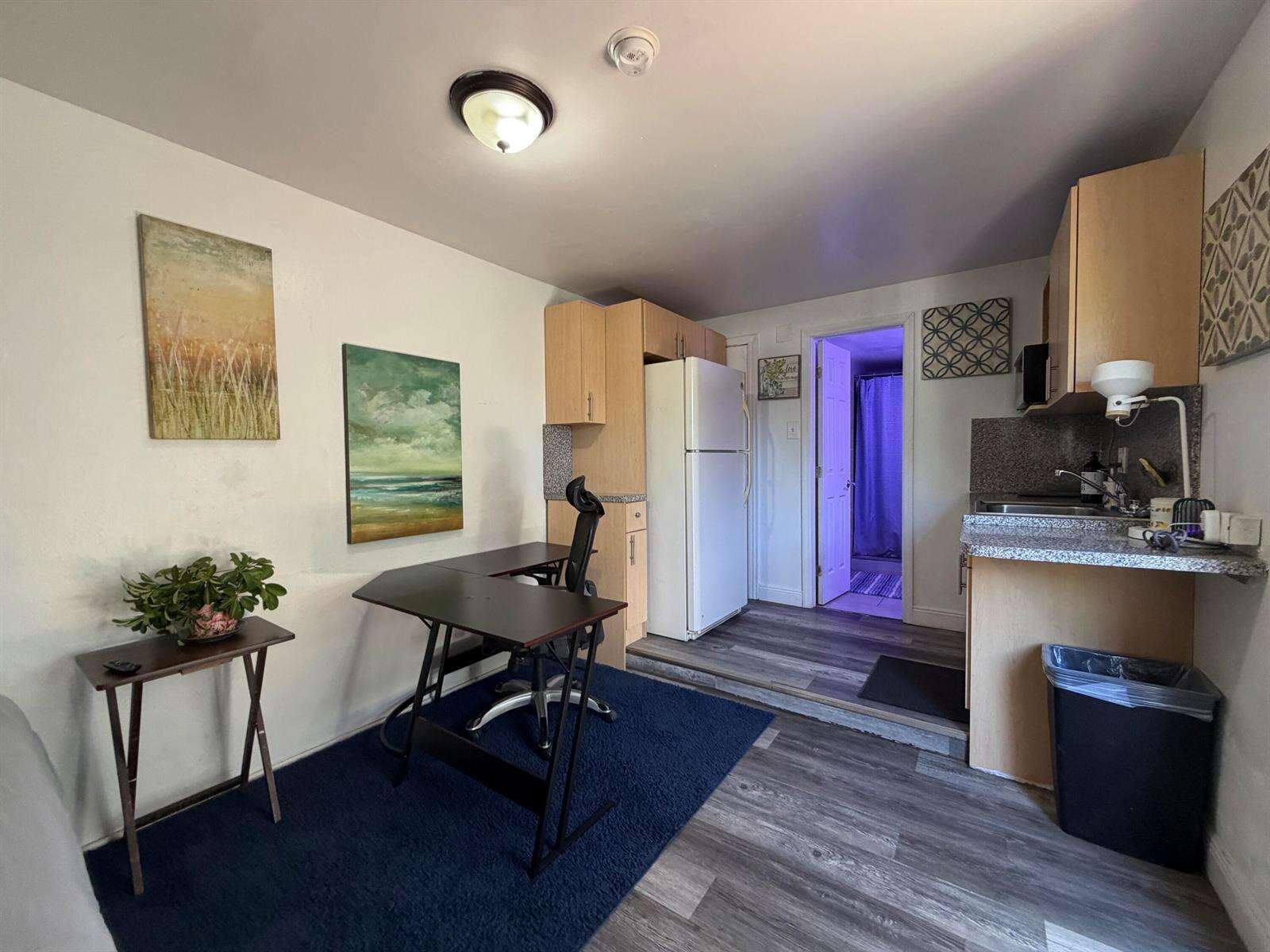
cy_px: 476
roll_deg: -0.2
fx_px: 514
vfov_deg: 85.7
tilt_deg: +0.1
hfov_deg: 102.1
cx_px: 635
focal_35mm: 14
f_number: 2.2
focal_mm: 2.22
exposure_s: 1/60
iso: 200
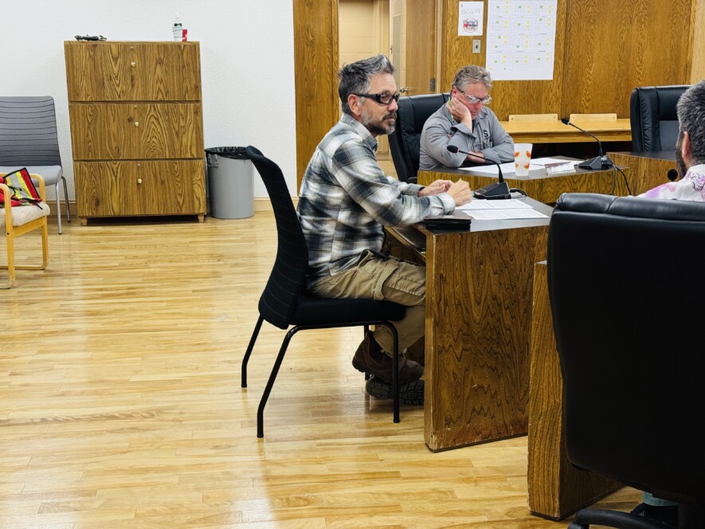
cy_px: 264
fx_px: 978
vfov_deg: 30.3
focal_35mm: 48
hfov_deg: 39.7
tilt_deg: -11.9
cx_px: 352
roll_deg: -0.1
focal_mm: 6.76
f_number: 1.78
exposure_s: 1/120
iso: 80
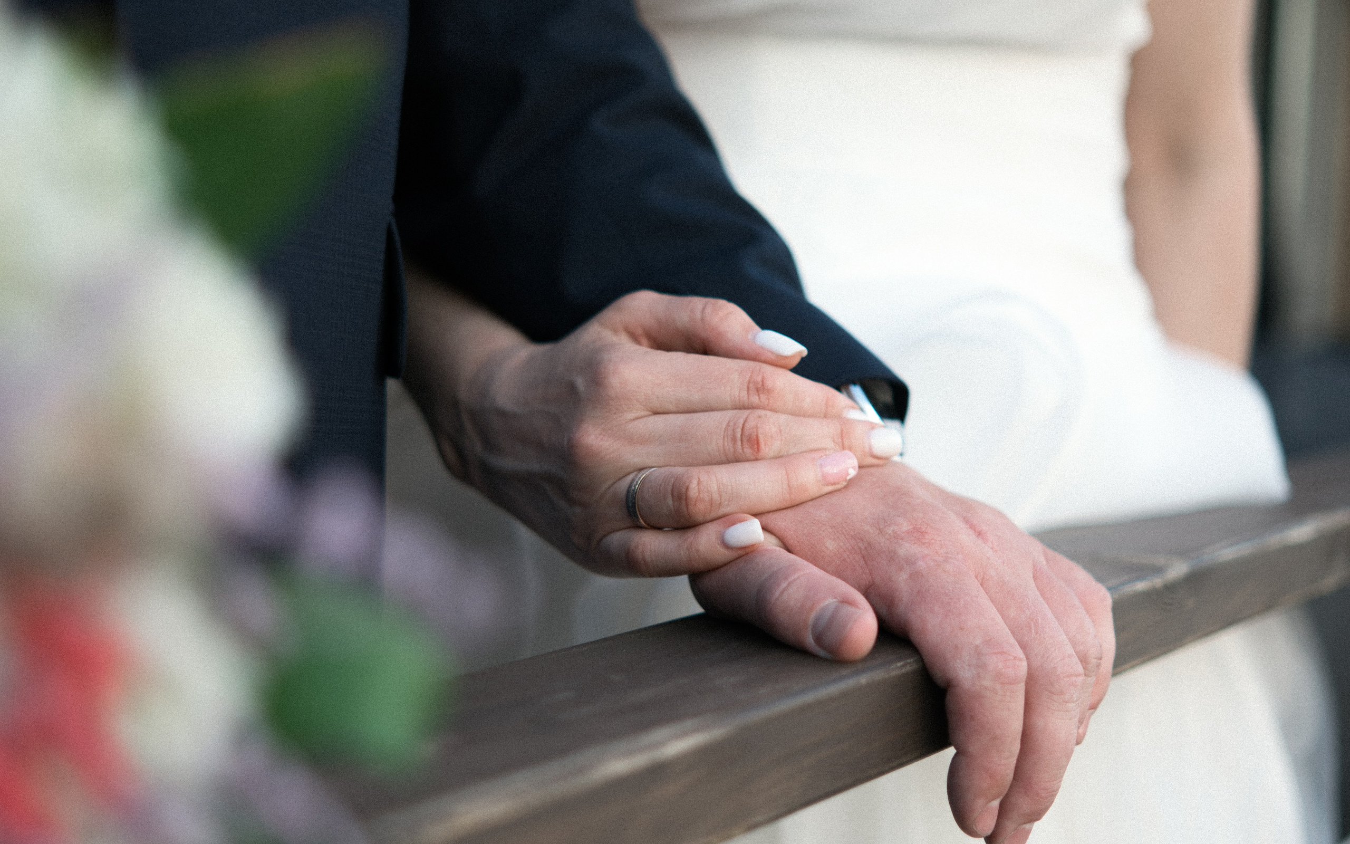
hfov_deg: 38.2
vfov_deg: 24.4
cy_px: 443
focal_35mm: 53
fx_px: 1950
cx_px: 675
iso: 250
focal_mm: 35
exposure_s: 1/1000
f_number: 1.8
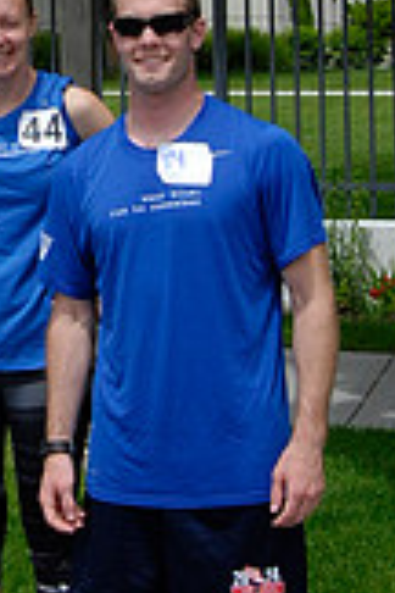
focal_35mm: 124
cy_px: -44
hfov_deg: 10.9
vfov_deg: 16.1
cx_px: -73
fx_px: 2037
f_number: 10
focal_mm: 23
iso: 400
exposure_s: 1/640
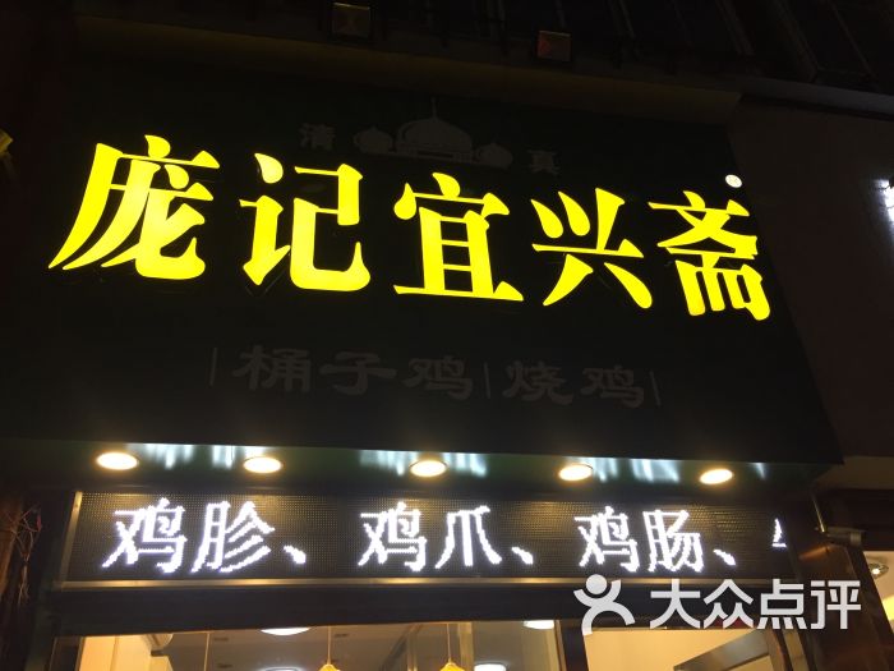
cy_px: 336
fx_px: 749
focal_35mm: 29
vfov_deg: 48.2
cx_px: 447
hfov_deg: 61.7
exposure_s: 1/33
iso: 64
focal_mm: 4.15
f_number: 2.2
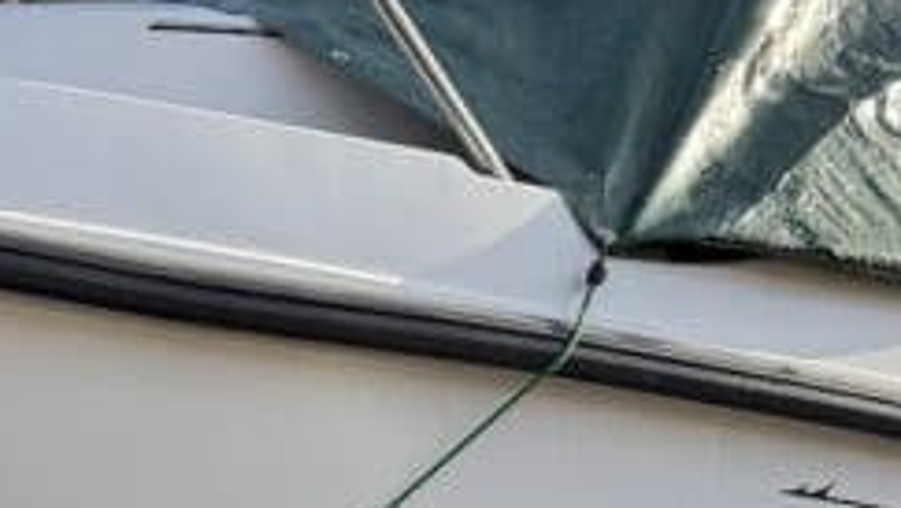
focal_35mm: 129
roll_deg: +0.4
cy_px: 975
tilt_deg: -1.3
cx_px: 286
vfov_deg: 8.9
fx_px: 3084
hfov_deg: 16.6
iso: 100
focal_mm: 6.76
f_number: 1.78
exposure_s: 1/1855
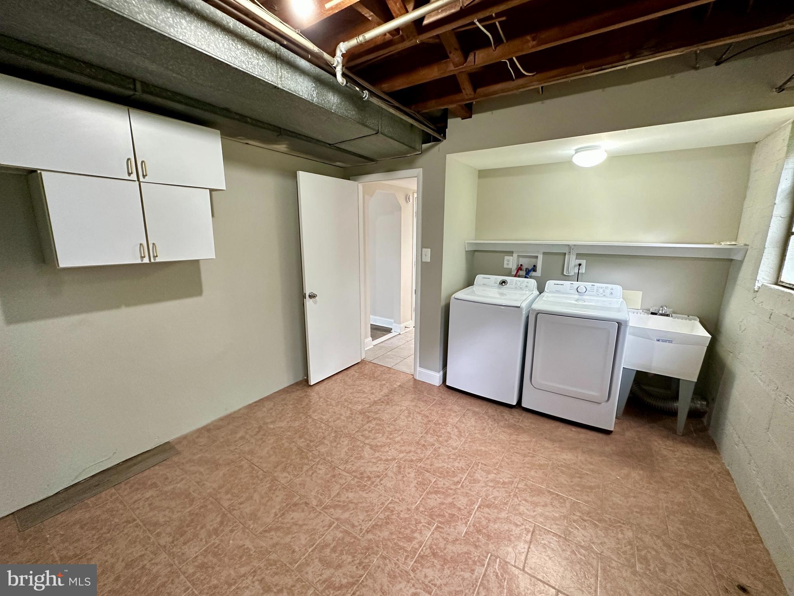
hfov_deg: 102.1
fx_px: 321
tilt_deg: -11.3
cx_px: 397
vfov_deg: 85.7
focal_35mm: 14
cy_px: 298
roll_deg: -0.4
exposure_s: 1/60
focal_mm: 2.22
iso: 400
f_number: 2.2
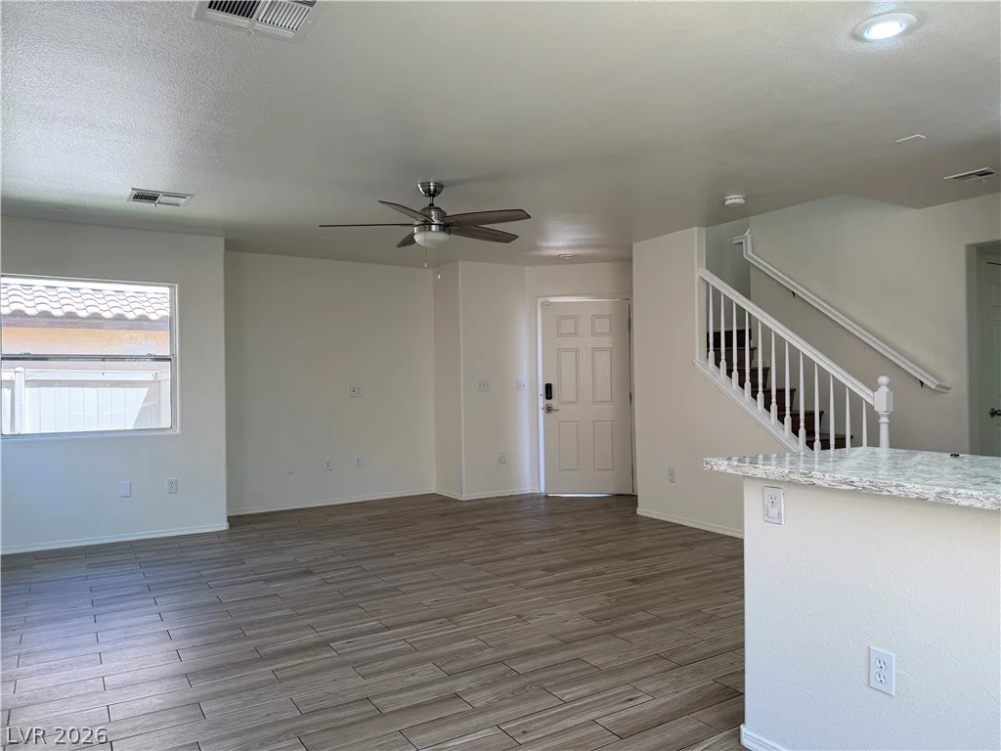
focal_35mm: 24
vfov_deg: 56.8
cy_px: 376
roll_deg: +0.3
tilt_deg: -0.3
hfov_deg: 71.6
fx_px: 694
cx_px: 500
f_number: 1.78
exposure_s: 1/172
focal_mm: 6.76
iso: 80
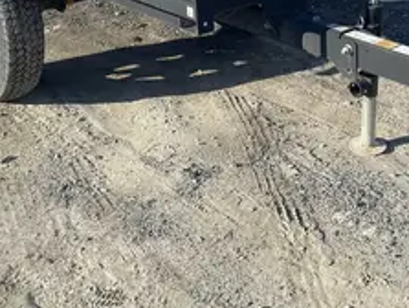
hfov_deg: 29.8
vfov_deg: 21.9
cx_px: 301
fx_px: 757
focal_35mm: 64
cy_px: -23
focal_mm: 4.2
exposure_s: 1/2257
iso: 32
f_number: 1.6
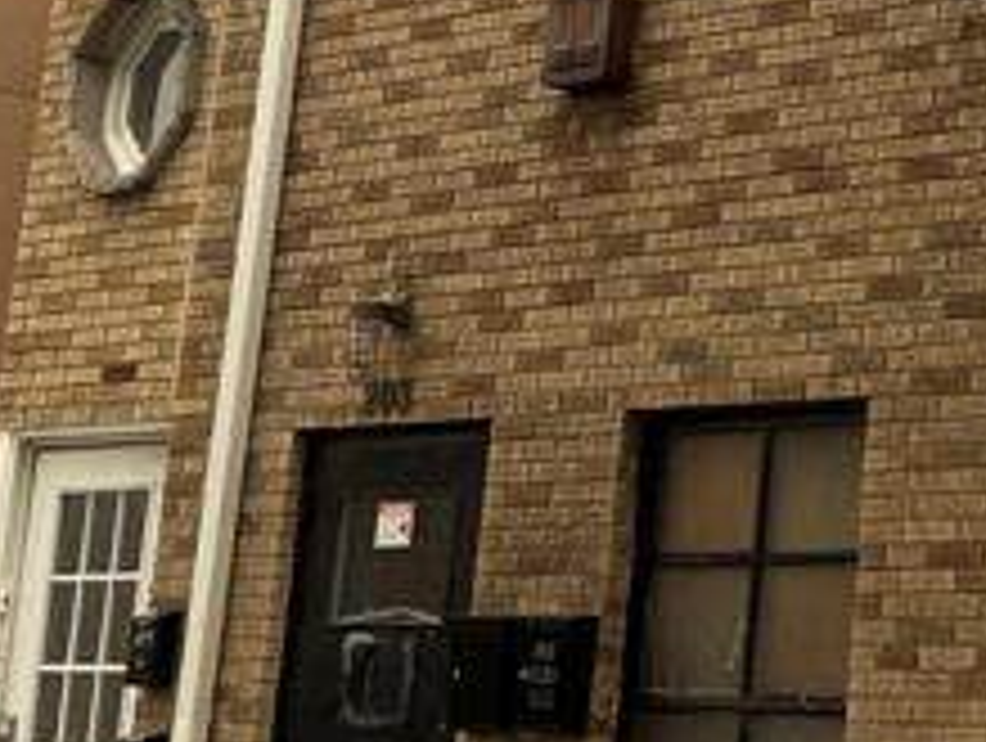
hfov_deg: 16.8
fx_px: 3195
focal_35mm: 112
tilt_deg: +14.5
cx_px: 1166
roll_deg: -1.8
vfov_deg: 12.9
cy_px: -139
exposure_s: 1/853
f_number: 1.78
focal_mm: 6.76
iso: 80
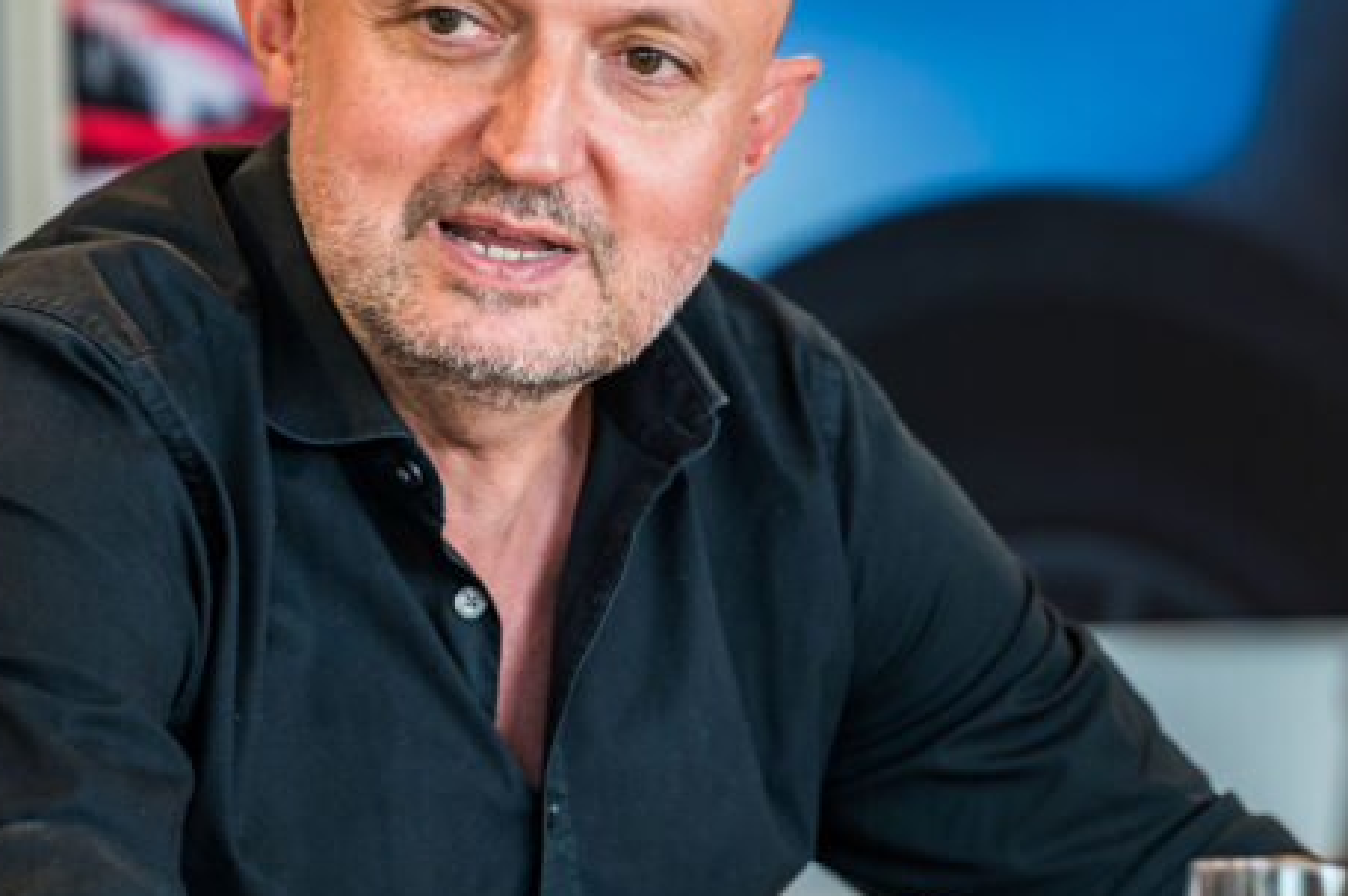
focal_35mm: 219
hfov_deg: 9.4
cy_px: 342
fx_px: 8191
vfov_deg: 6.3
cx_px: 334
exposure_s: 1/125
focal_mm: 130
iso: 640
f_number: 4.5
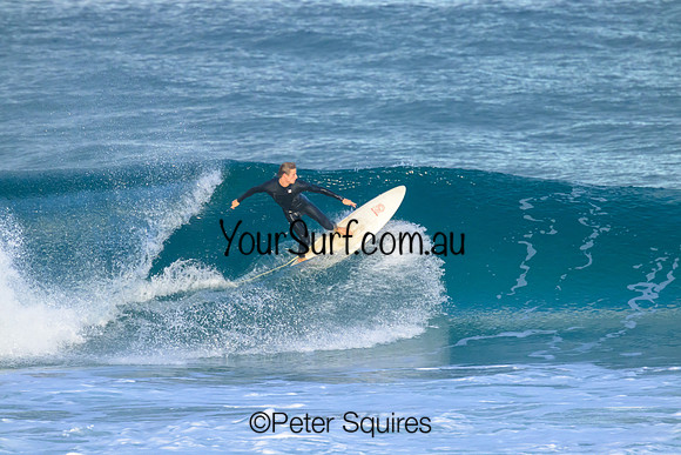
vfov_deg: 2.0
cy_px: 228
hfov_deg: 2.9
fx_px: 13244
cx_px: 340
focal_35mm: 700
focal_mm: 700
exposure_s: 1/1600
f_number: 11
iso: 4000
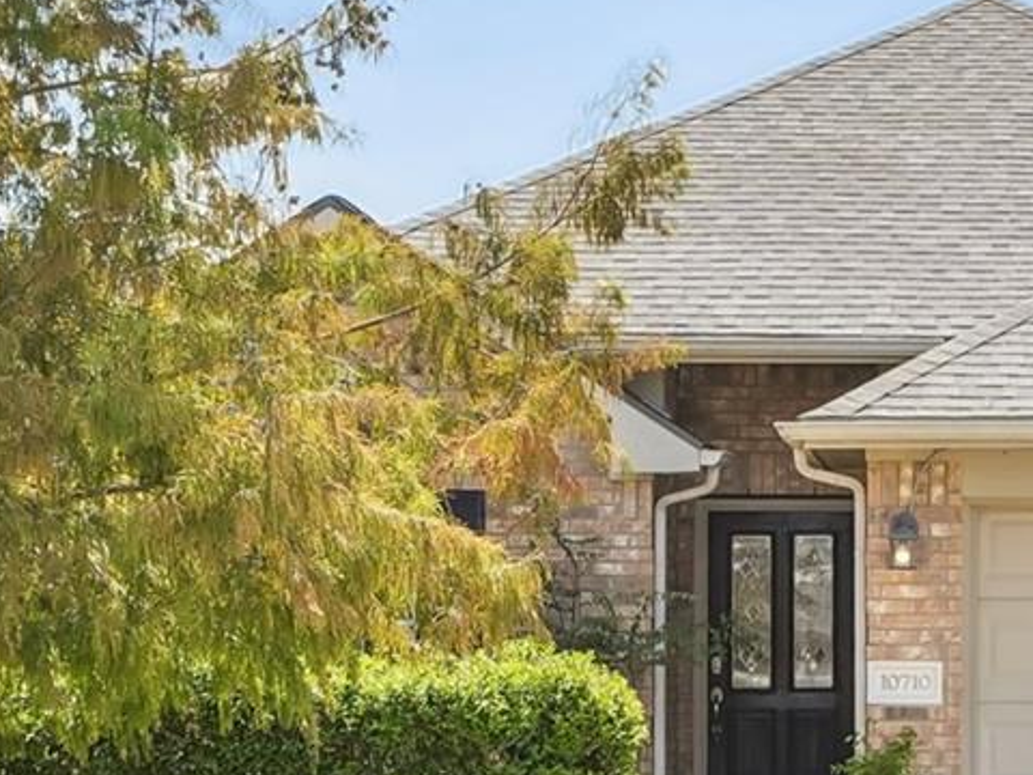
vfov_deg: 12.4
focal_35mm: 119
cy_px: 511
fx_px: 3551
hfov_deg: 16.0
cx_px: 1158
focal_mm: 29
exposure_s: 1/200
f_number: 8
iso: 400
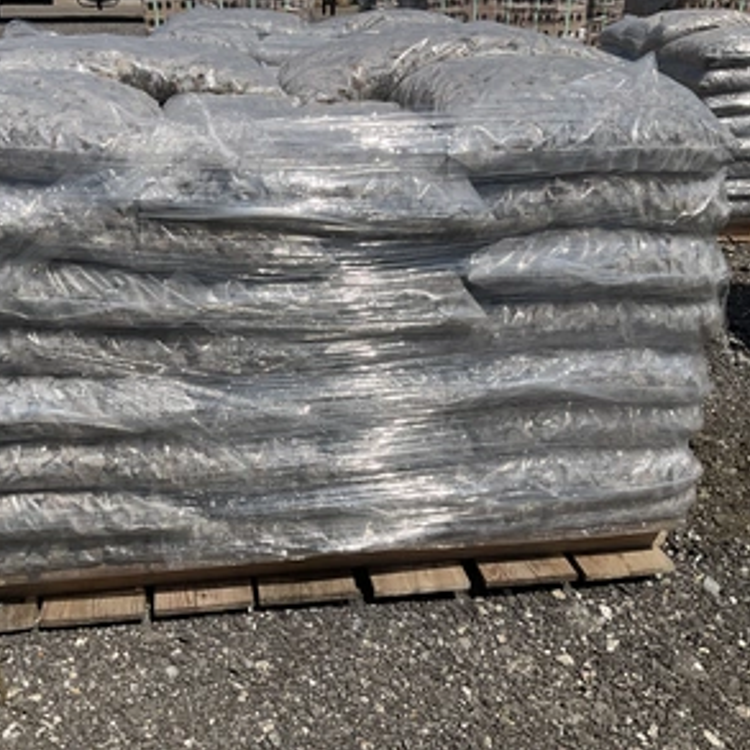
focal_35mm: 35
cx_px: 269
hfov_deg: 46.7
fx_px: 858
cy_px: 371
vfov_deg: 47.2
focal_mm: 3
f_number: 1.8
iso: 25
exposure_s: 1/4065
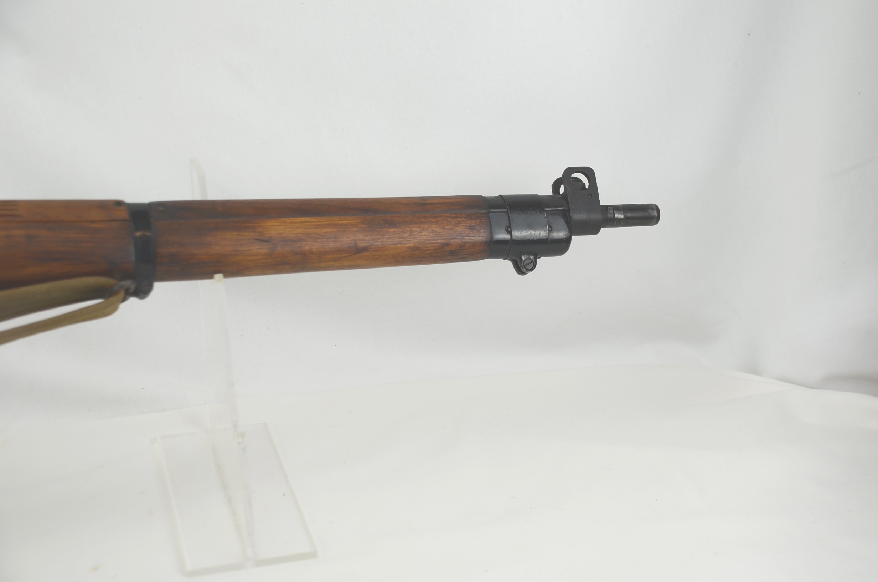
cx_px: 439
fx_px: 1606
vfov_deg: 20.5
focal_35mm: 66
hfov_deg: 30.6
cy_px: 291
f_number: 4.5
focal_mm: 44
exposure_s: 1/60
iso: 100
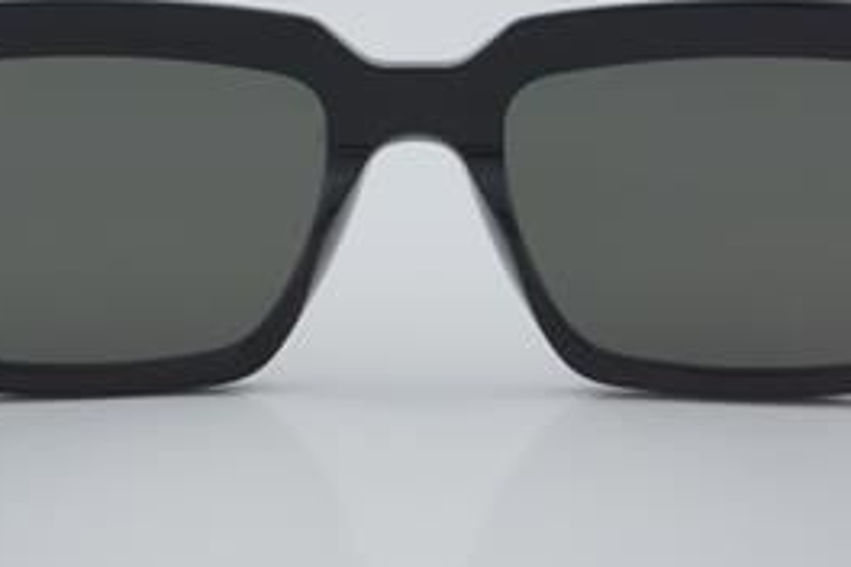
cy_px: 184
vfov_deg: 11.0
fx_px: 2949
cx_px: 416
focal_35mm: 125
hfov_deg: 16.4
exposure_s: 1/4
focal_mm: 55
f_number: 32
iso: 100
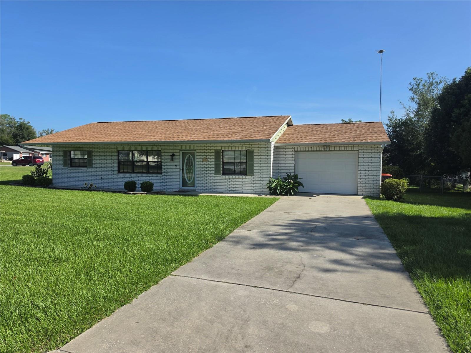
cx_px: 236
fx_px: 313
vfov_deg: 58.9
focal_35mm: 23
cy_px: 176
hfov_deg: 73.9
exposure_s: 1/6352
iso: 64
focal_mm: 6.5
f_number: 1.4
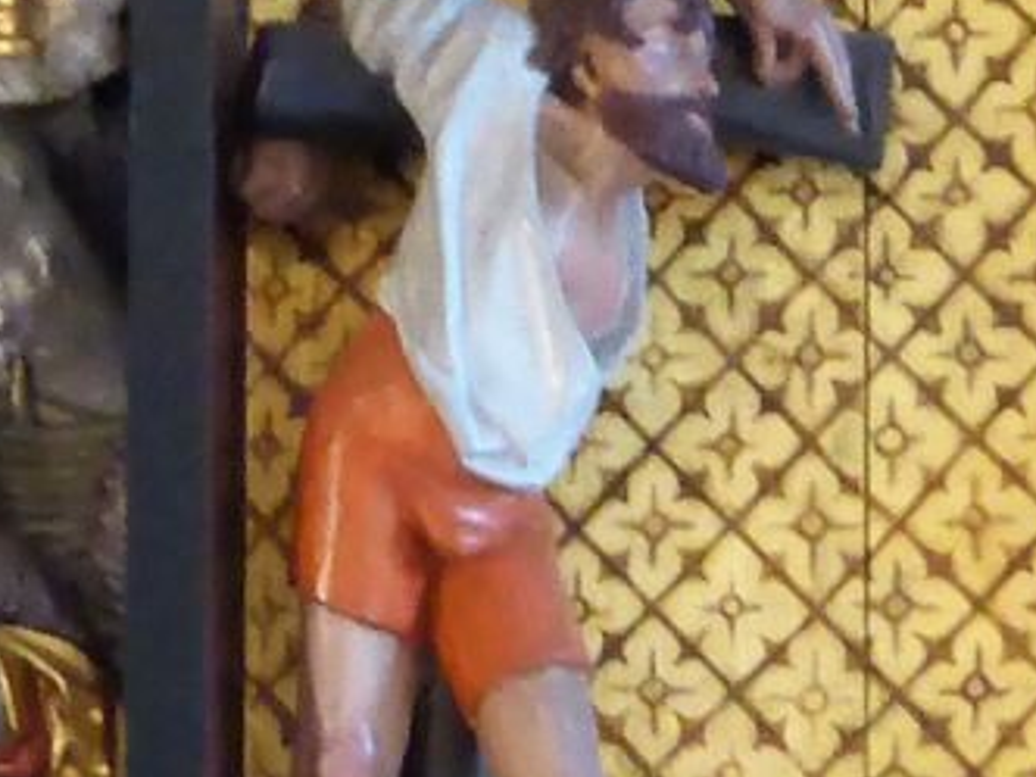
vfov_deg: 3.1
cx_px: 1520
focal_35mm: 478
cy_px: 701
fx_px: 14306
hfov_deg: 4.1
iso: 400
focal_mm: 11.7
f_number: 4.9
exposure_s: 1/4
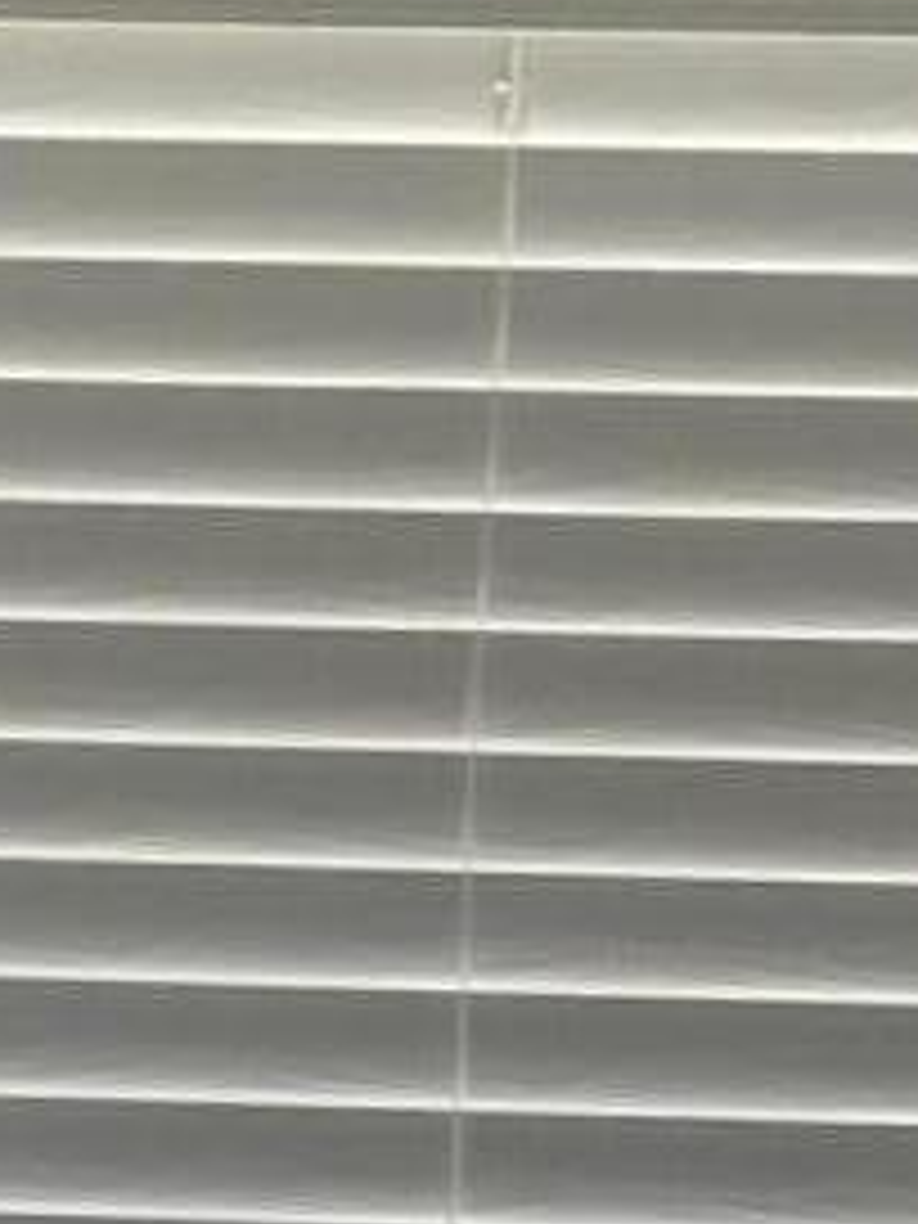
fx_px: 12482
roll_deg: -2.8
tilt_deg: -6.6
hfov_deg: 4.2
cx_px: -756
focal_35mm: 353
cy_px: 2268
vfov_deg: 5.5
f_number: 1.78
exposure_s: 1/120
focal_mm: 6.86
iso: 125
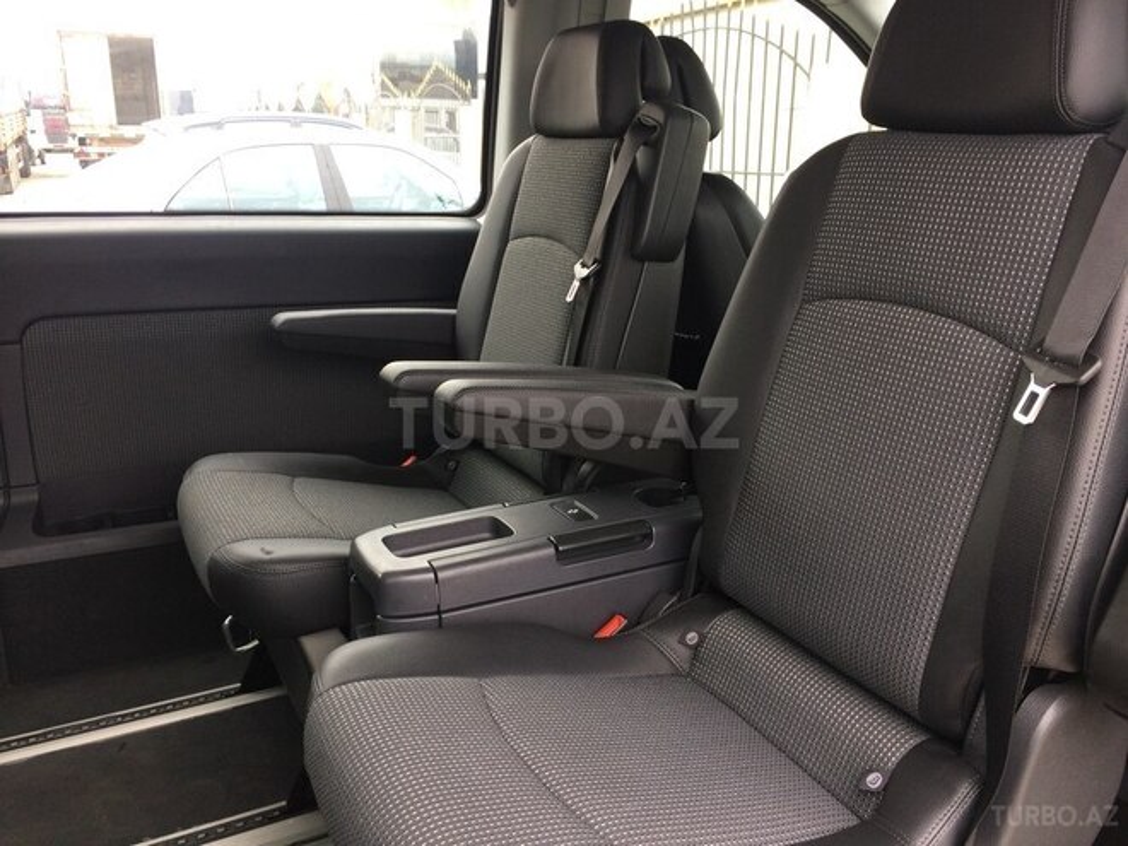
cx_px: 564
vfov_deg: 48.2
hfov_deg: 61.7
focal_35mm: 29
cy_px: 423
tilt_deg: -17.0
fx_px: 945
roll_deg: -1.4
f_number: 2.2
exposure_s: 1/50
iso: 40
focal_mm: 4.15
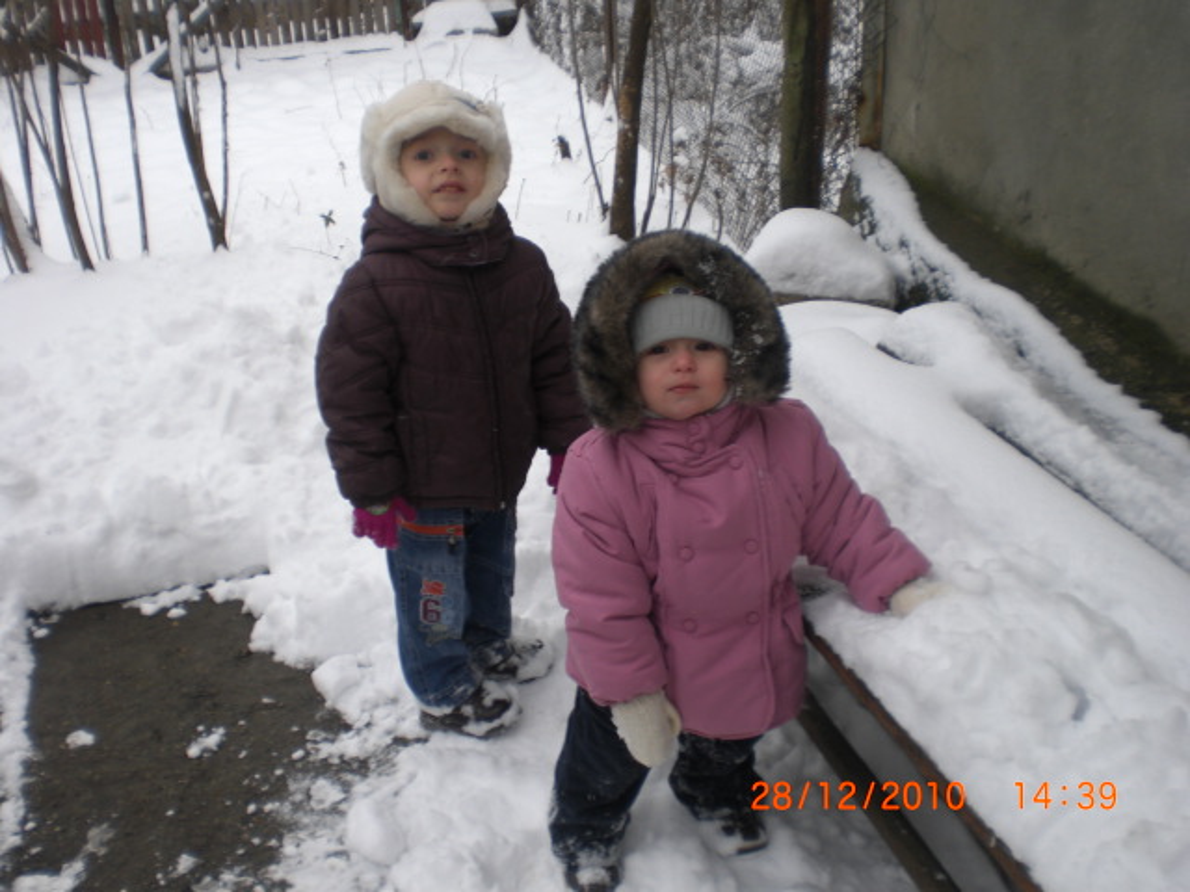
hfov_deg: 49.0
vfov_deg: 37.7
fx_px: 1306
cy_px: 446
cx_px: 595
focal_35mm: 38
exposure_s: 1/160
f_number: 3.1
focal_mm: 6.3
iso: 50
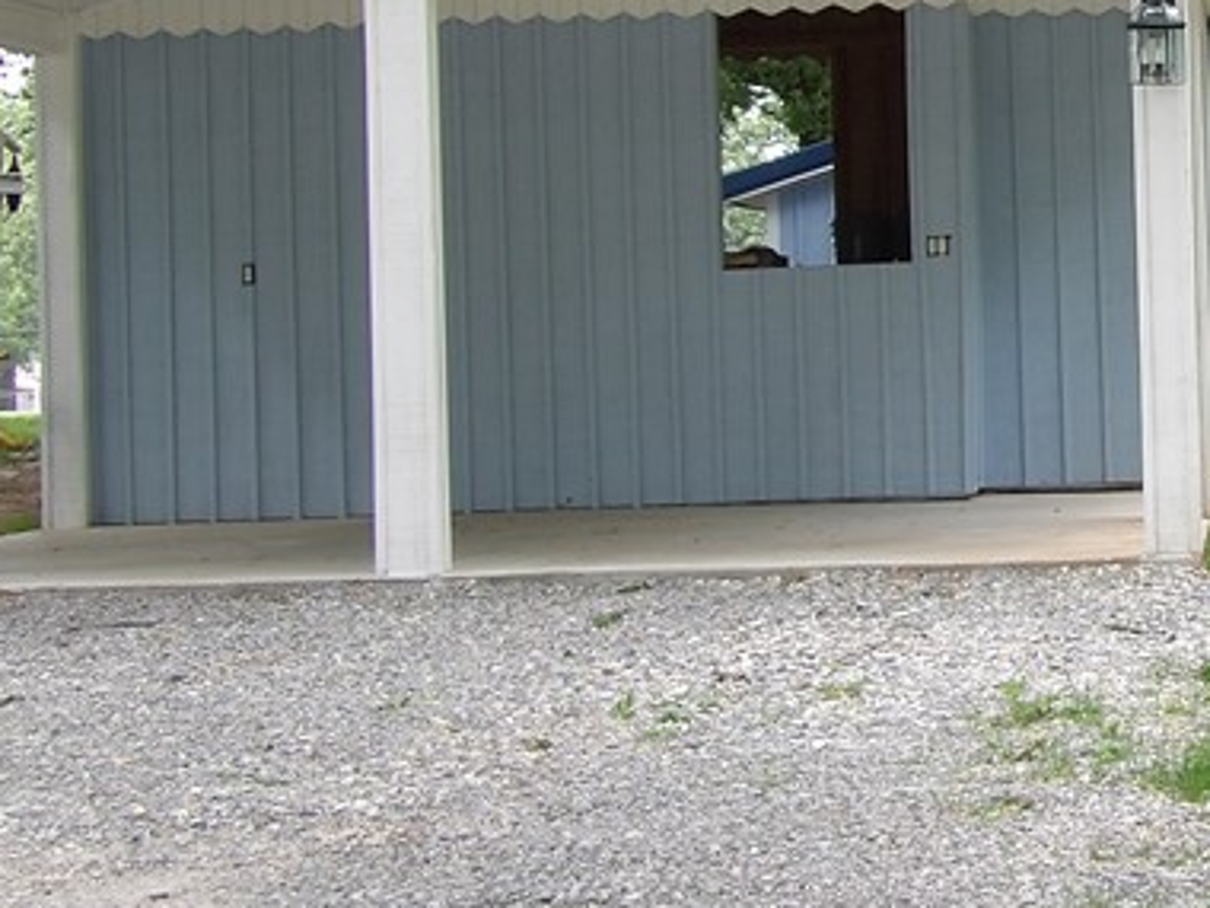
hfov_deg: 18.1
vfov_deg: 14.1
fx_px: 3670
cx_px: 1306
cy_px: 245
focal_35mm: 105
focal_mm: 7
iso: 100
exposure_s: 1/75
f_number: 3.7
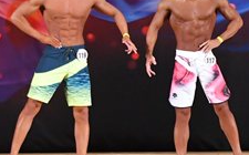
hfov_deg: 6.1
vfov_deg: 3.8
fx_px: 2311
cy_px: 32
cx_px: 391
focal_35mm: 341
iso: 4000
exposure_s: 1/400
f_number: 5.6
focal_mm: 65
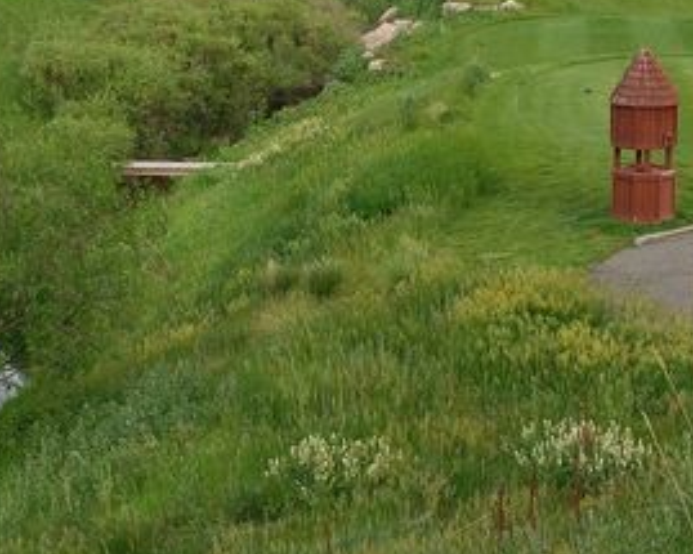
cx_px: 291
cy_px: 224
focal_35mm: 94
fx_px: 1927
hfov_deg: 20.4
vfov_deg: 16.3
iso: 100
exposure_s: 1/30
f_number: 11
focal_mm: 28
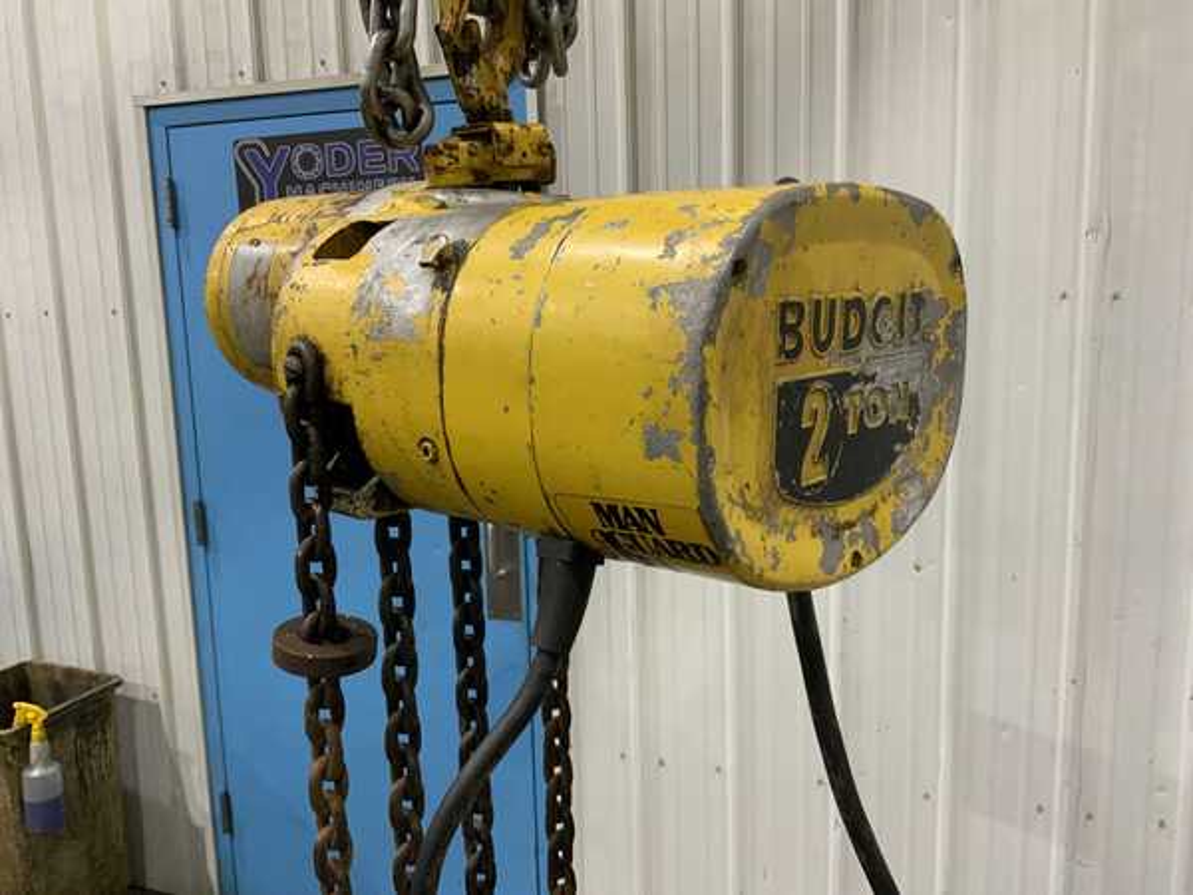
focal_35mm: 29
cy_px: 448
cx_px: 596
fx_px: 999
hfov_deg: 61.7
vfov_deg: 48.2
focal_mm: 3
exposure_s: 1/60
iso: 125
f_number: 1.8
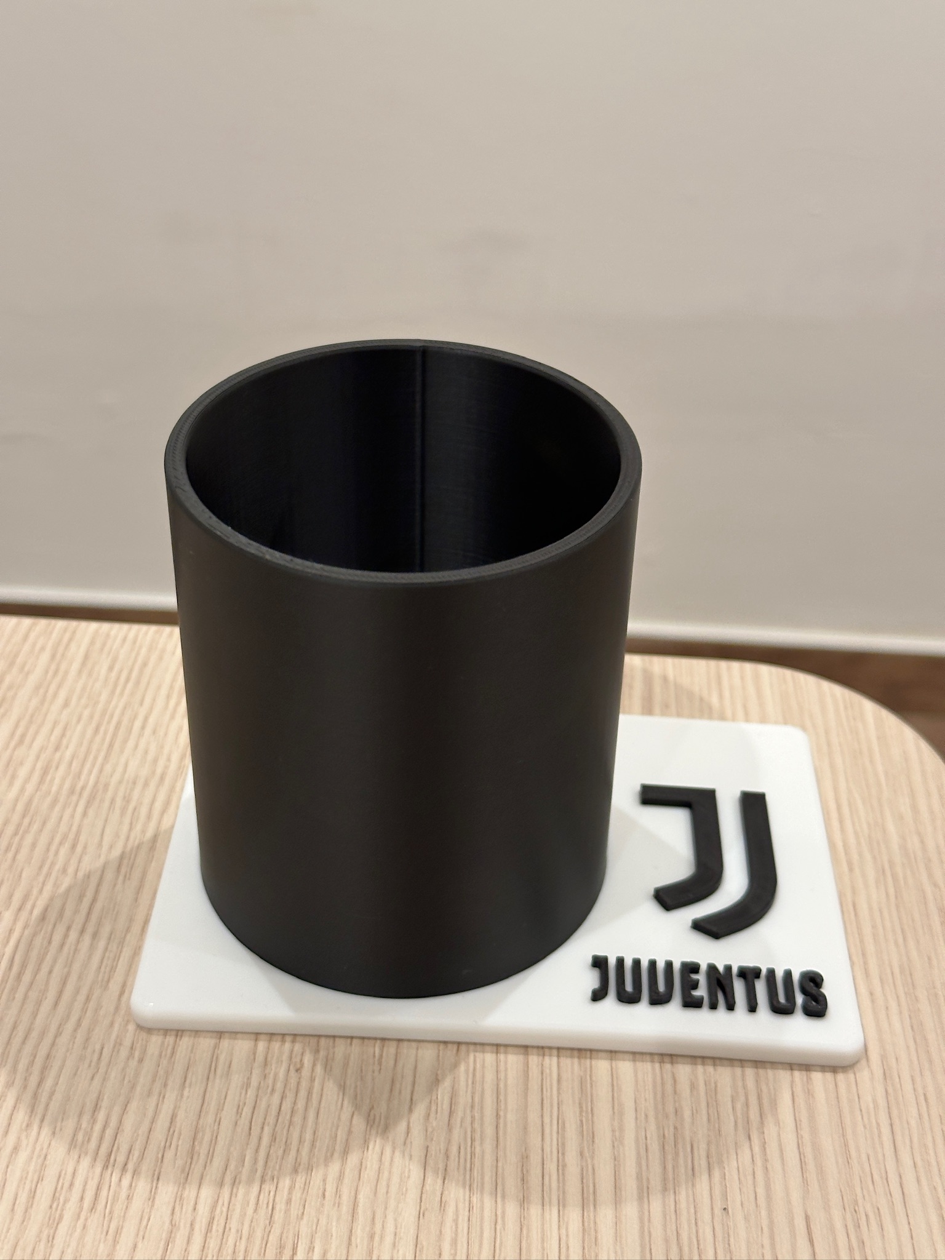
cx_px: 472
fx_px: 1747
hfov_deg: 30.3
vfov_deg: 39.7
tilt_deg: -35.8
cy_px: 630
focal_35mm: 48
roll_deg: -2.4
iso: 125
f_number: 1.78
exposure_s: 1/50
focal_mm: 6.86
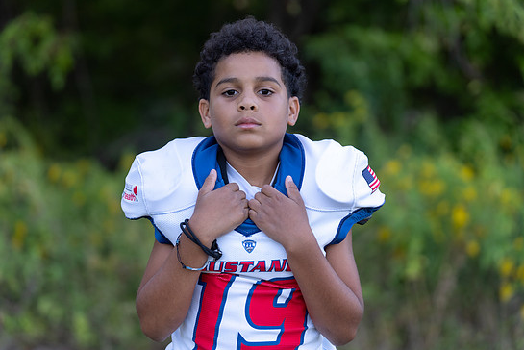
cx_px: 248
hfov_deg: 20.4
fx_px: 1456
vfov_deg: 13.7
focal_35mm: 100
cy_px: 169
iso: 320
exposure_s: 1/320
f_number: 2.8
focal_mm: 94
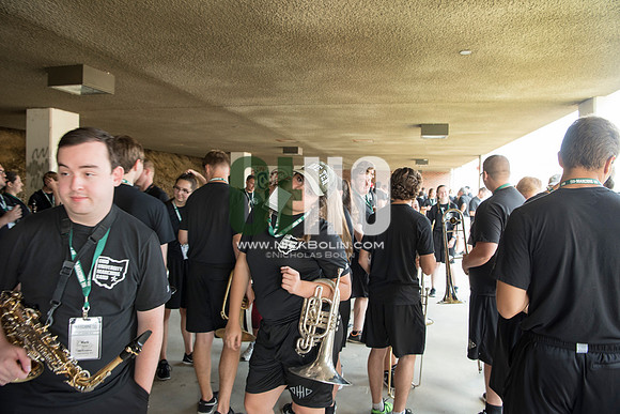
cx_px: 310
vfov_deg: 53.2
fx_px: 413
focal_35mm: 24
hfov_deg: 73.7
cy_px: 207
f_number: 5
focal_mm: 24
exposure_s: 1/50
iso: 640
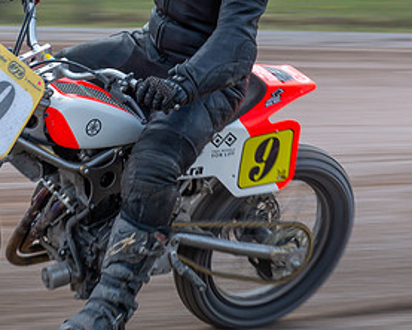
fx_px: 2819
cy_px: 138
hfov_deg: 8.3
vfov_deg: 6.7
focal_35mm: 231
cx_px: 45
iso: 160
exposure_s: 1/160
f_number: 8
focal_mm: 70
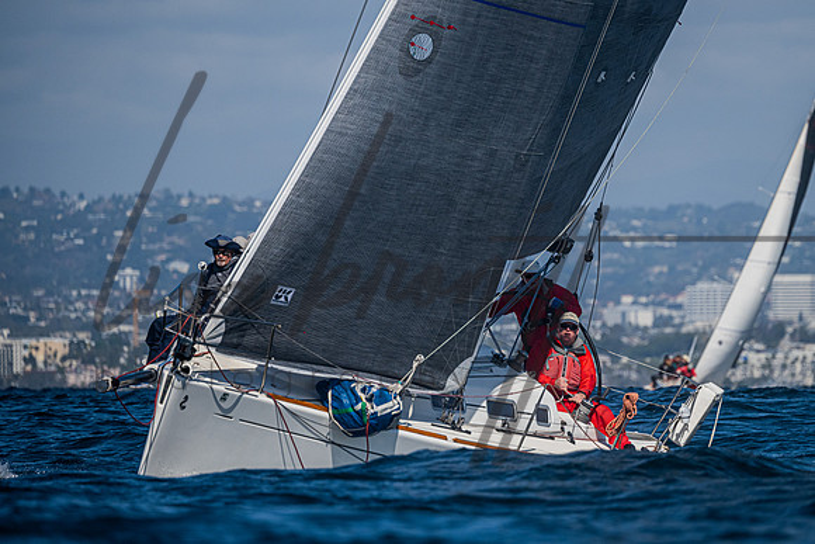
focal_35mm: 409
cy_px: 243
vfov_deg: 3.4
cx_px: 517
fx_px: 9254
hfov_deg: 5.0
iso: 400
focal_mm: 300
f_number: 5.3
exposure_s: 1/8000
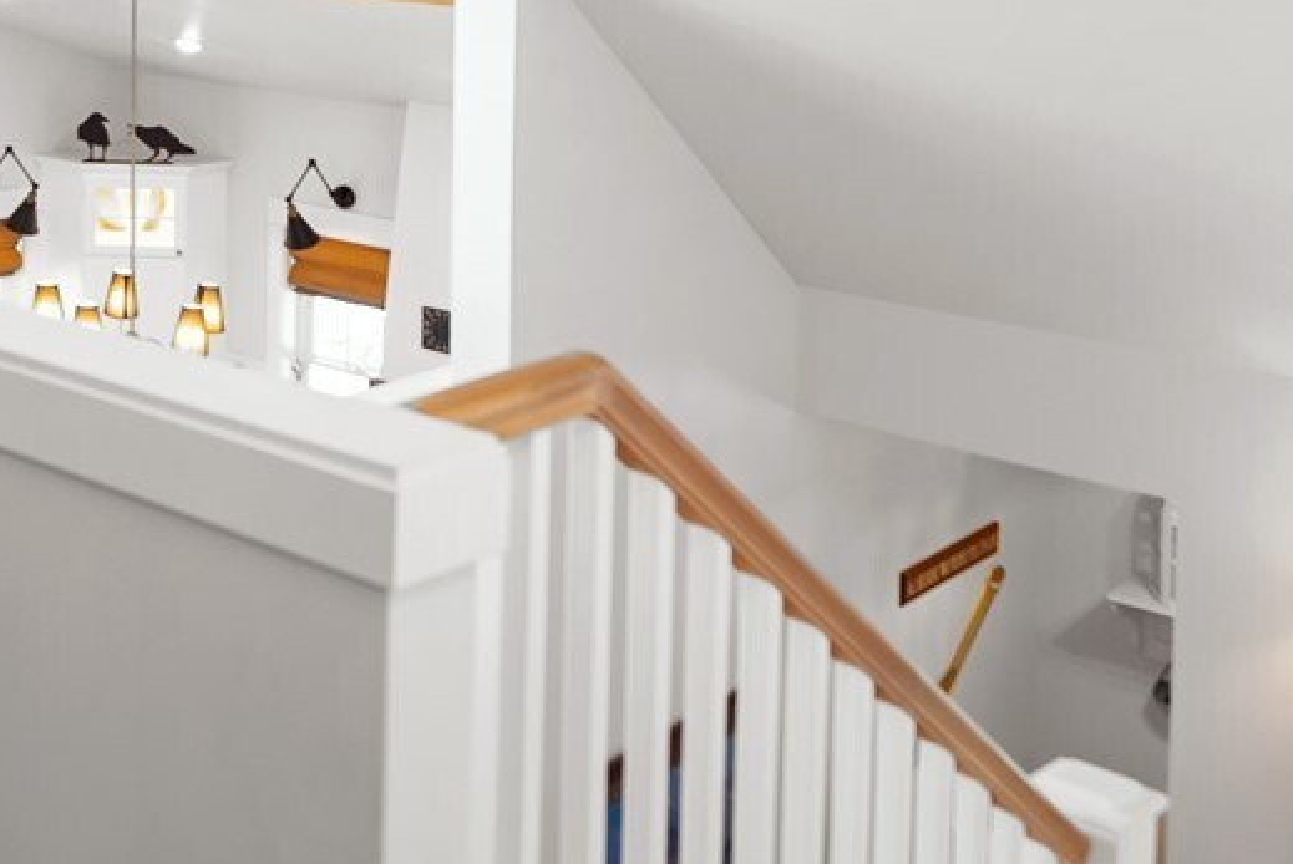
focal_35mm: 50
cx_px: -151
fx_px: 1797
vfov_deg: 26.5
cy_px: 169
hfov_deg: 34.0
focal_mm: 15.3
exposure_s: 1/15
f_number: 2.8
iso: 400
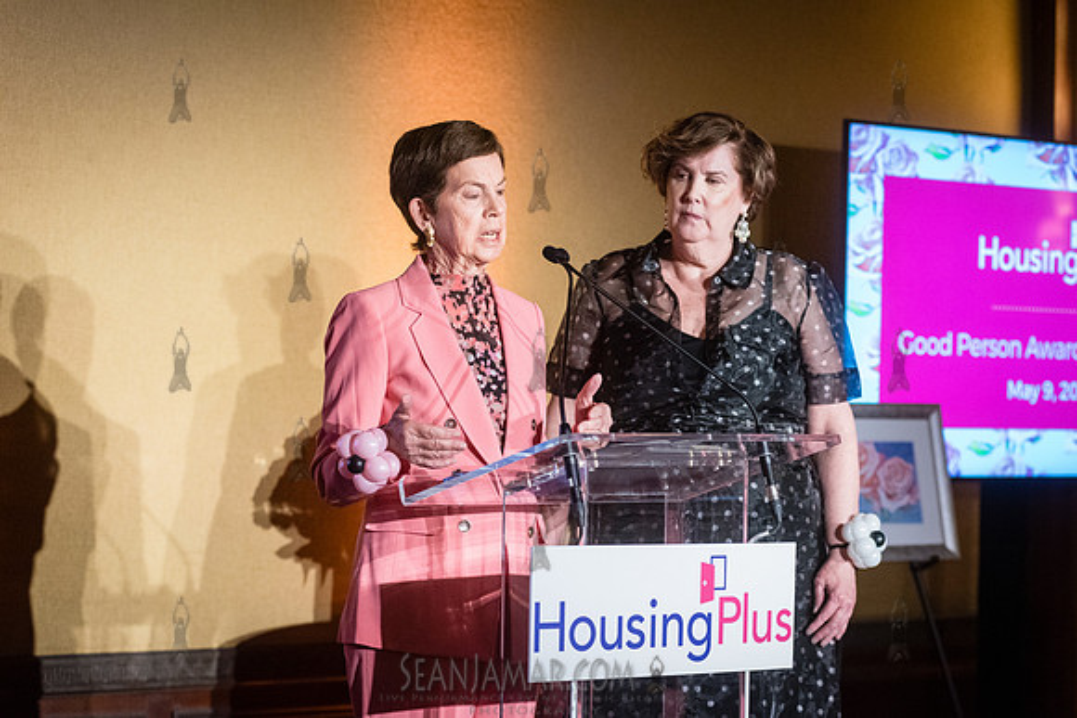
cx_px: 538
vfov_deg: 14.9
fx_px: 2753
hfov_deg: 22.1
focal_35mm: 92
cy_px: 359
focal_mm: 92
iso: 6400
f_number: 4
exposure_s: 1/200
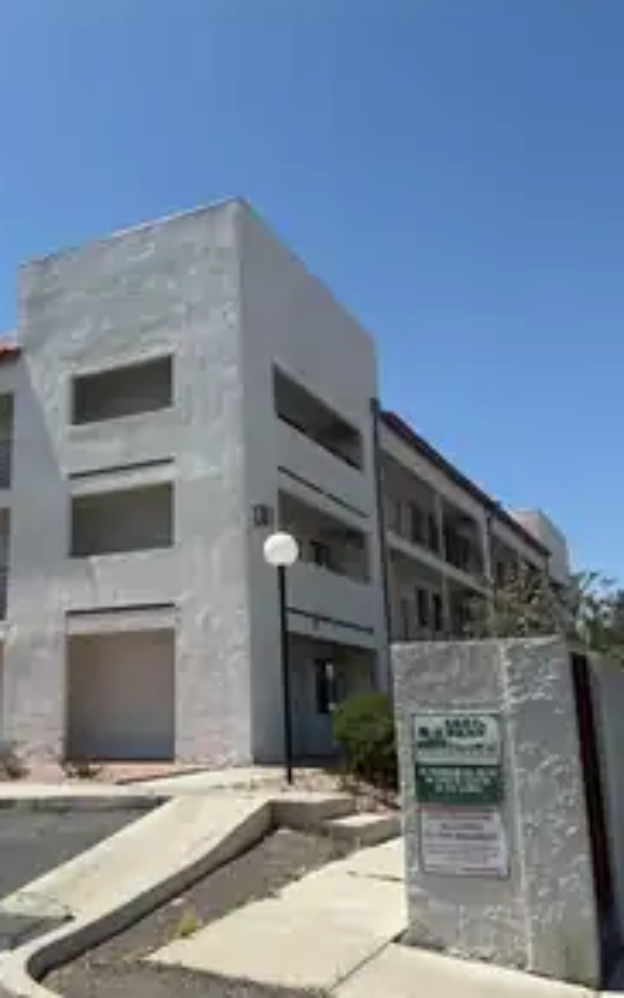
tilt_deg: +13.1
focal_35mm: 35
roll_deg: +0.5
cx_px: 168
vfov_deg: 55.3
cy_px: 487
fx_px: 952
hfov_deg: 35.6
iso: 80
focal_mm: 6.76
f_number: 1.78
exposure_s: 1/6173
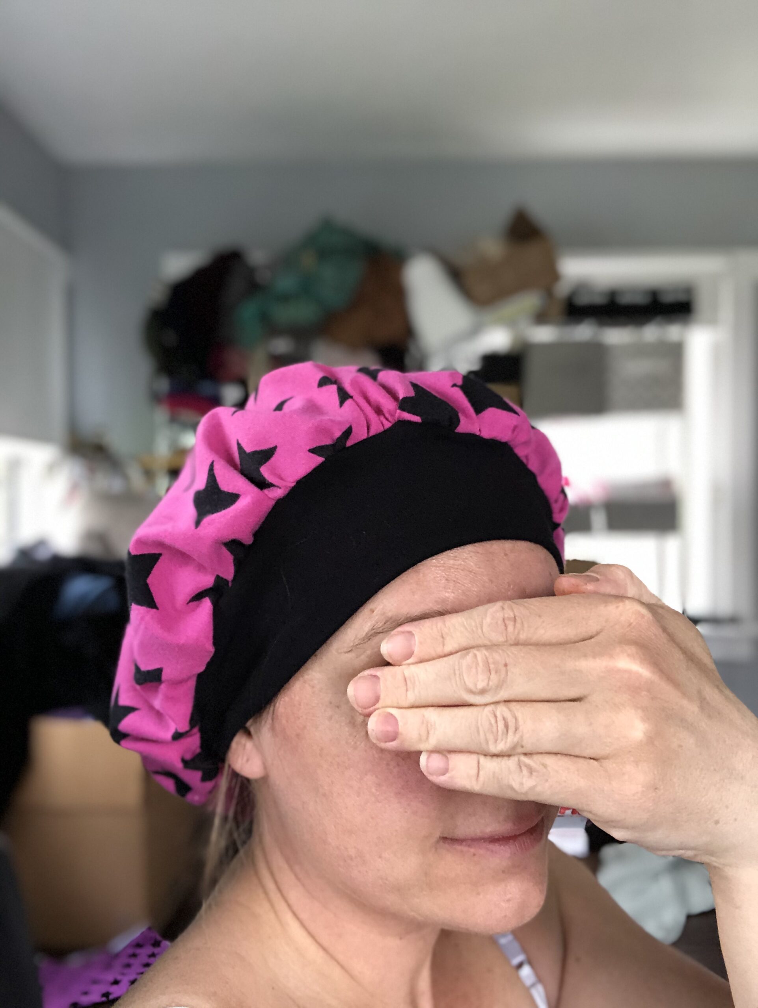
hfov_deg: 44.2
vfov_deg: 56.8
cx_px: 379
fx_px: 933
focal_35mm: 32
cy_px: 504
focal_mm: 2.87
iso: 160
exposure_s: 1/30
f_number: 2.2
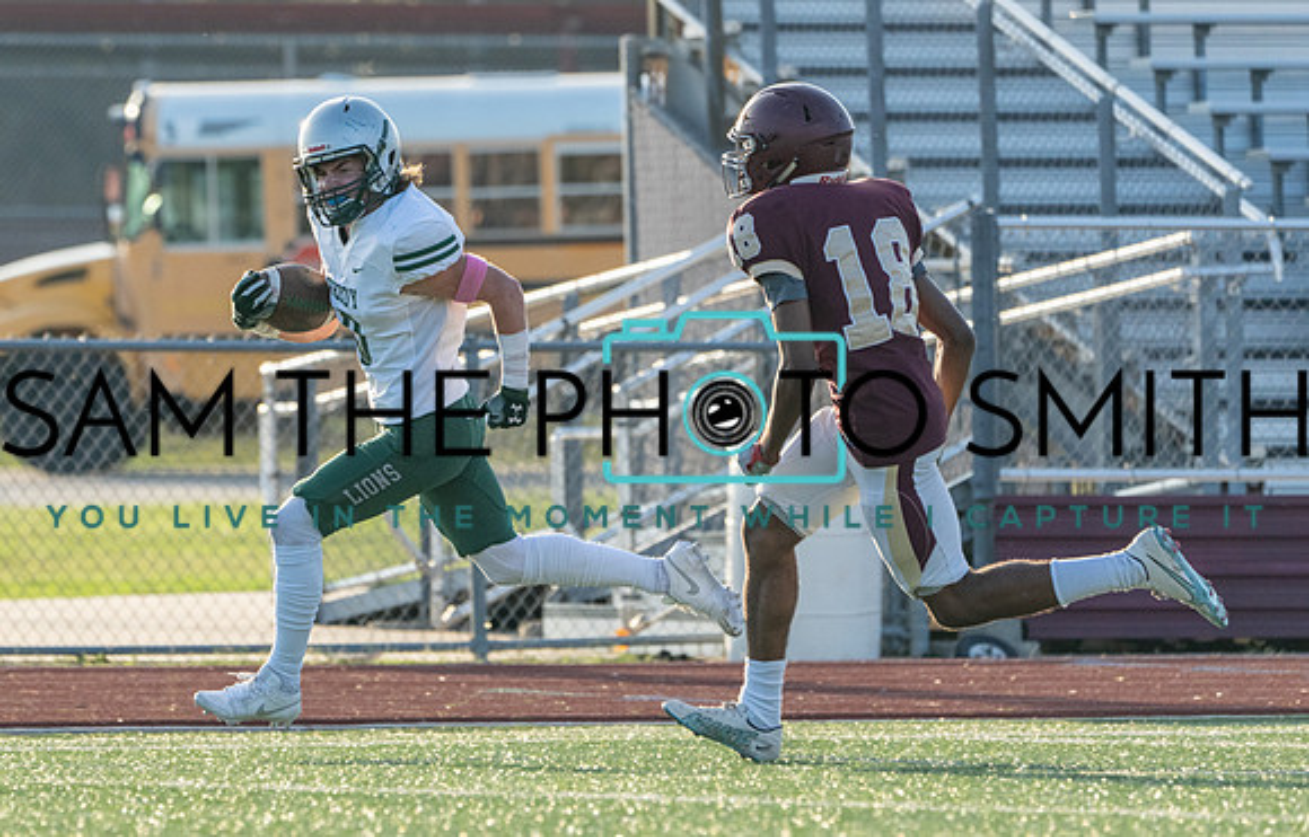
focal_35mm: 539
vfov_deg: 2.5
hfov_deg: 3.9
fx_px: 19365
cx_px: 458
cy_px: 414
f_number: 8
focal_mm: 400
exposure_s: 1/1250
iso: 1600
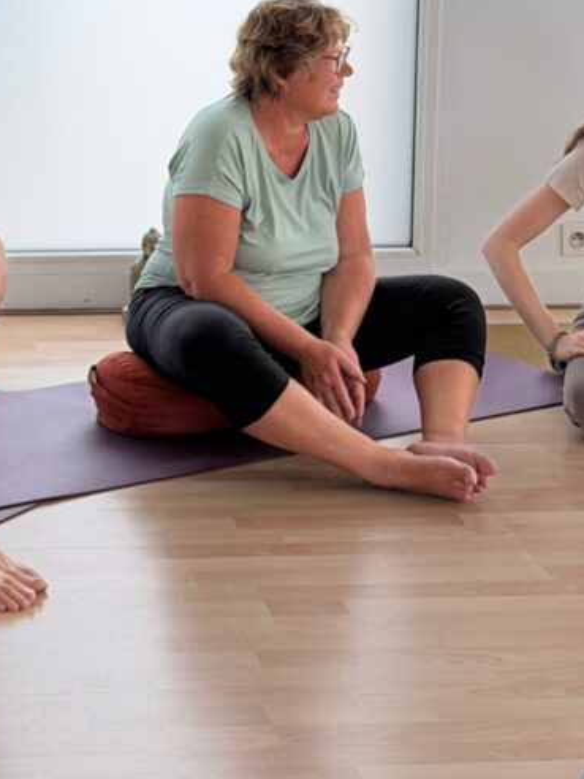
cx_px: 8
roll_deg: -0.5
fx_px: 2249
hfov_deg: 14.6
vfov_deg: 19.1
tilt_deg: -7.1
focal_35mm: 100
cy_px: -3
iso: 64
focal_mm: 6.76
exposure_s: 1/481
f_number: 1.78
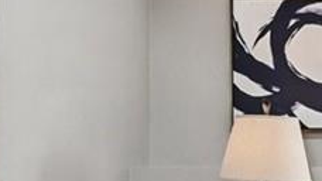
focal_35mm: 103
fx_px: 879
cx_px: 527
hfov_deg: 17.8
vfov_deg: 11.7
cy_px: 153
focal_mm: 14
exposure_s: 1/15
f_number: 10
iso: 250
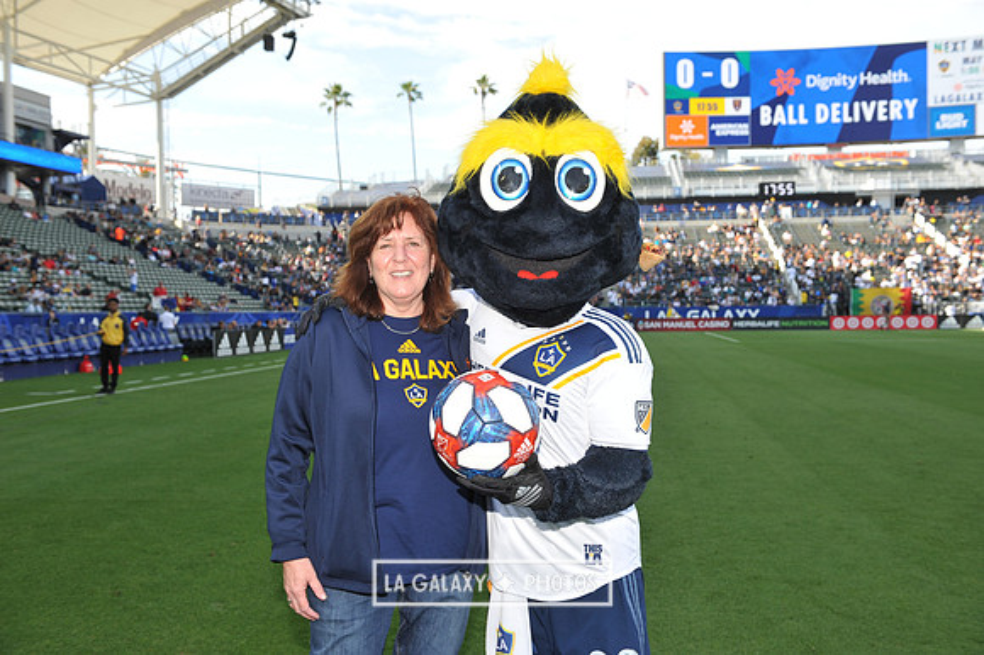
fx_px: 929
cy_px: 328
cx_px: 492
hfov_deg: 55.8
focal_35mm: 34
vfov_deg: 38.8
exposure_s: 1/400
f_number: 5.6
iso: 250
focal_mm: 34
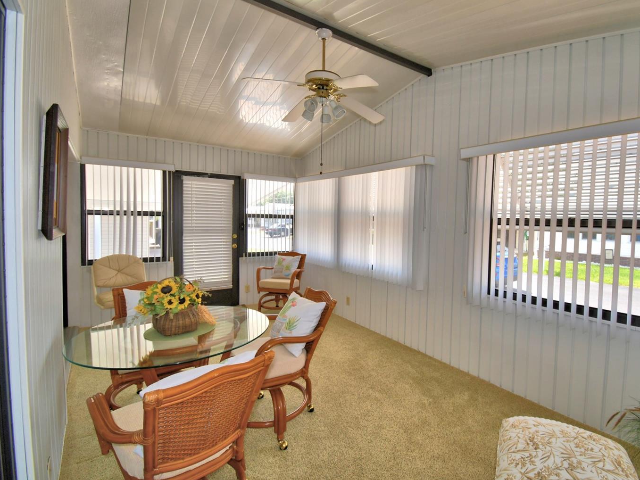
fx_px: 314
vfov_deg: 74.7
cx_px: 356
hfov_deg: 90.7
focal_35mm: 17
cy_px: 235
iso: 125
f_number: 4.5
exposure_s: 1/60
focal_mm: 10
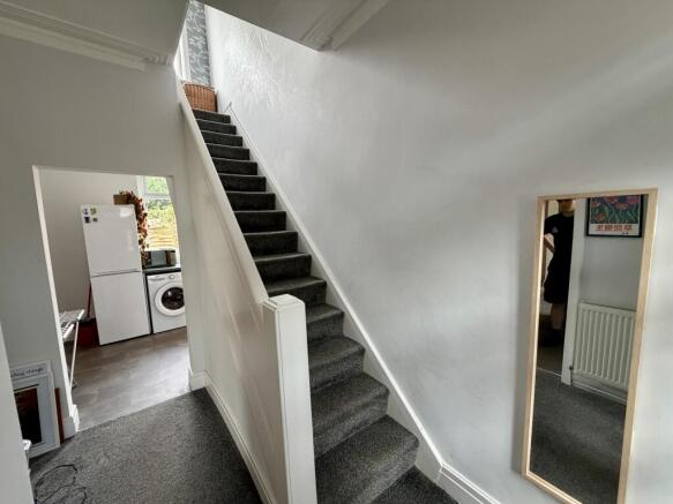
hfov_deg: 102.1
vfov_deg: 85.7
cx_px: 336
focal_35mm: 14
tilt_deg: -6.5
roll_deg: +2.4
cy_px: 252
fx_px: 272
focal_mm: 2.22
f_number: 2.2
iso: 250
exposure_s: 1/121
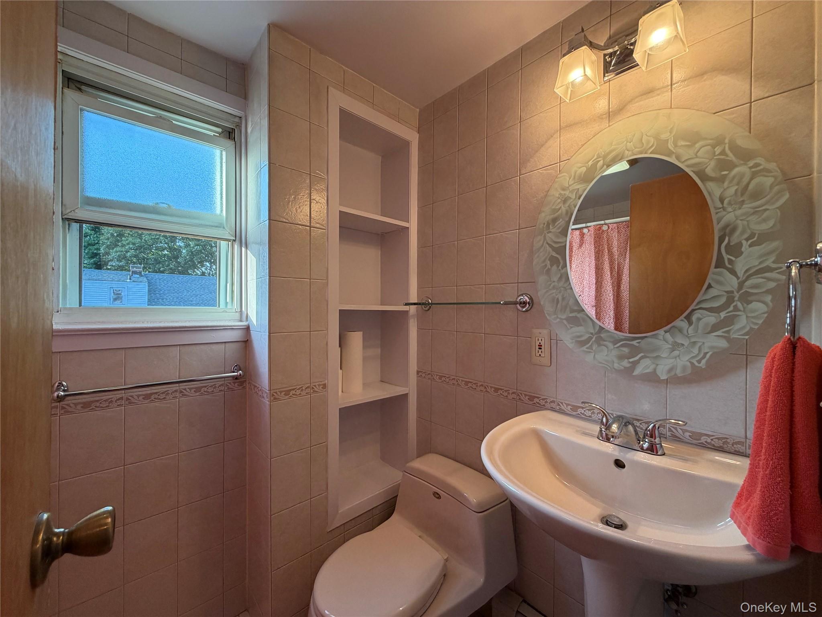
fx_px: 332
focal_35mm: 14
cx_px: 411
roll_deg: -0.1
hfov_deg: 102.1
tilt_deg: -0.5
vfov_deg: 85.7
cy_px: 308
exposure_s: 1/120
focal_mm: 2.22
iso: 160
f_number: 2.2
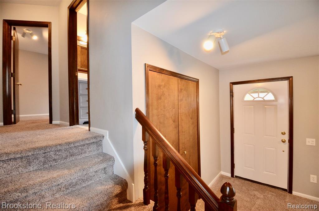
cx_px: 160
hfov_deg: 100.5
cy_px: 106
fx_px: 133
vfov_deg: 77.1
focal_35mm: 15
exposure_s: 1/60
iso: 1600
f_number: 3.5
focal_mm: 10
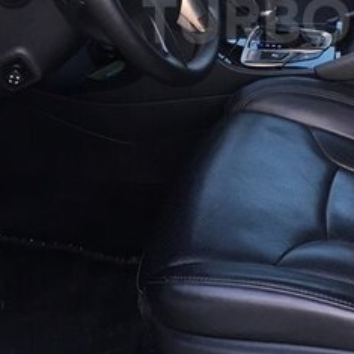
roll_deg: +1.9
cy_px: 20
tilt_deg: -19.5
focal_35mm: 72
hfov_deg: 23.5
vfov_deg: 23.2
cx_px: 297
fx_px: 833
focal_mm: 4.15
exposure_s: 1/33
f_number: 2.2
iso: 25
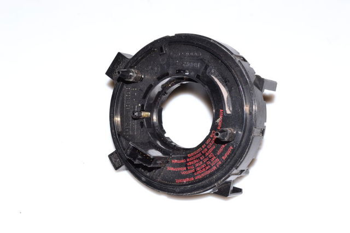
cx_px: 175
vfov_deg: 16.5
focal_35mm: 82
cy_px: 116
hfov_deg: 24.6
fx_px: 802
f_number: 13
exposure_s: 1/200
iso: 200
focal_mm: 55
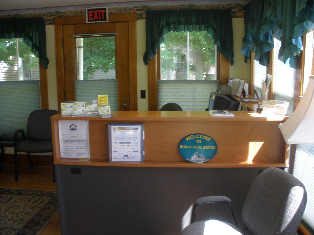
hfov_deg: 51.4
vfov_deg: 39.7
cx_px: 157
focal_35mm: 36
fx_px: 327
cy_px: 118
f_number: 3.5
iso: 64
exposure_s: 1/30
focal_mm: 6.3
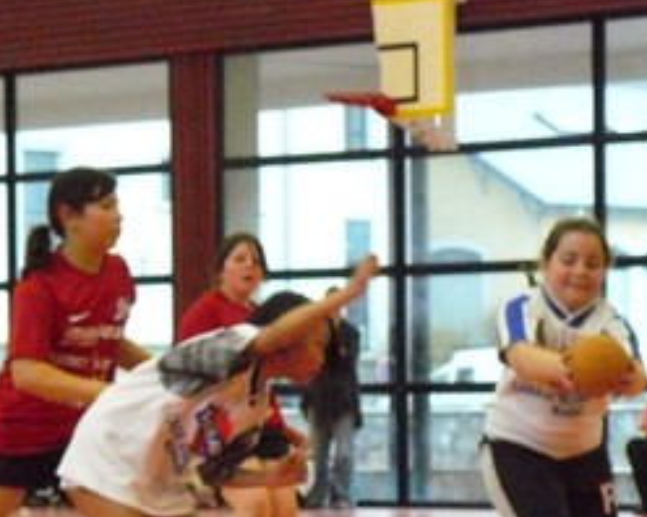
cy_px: 354
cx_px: 104
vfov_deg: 7.2
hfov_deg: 9.0
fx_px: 4114
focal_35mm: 215
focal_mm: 21.6
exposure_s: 1/160
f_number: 4
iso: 1250
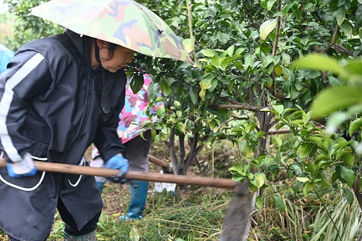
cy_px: 115
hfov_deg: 26.8
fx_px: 754
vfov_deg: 18.2
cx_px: 110
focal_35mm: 75
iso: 640
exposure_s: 1/100
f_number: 4.5
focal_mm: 50
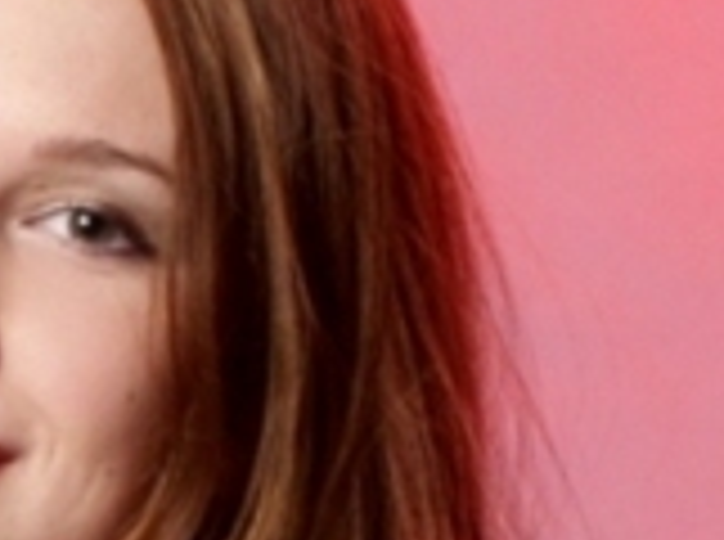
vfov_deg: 3.1
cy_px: 508
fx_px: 10059
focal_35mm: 482
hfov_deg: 4.1
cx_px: -175
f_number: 5.6
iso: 100
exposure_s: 1/1500
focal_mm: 32.77
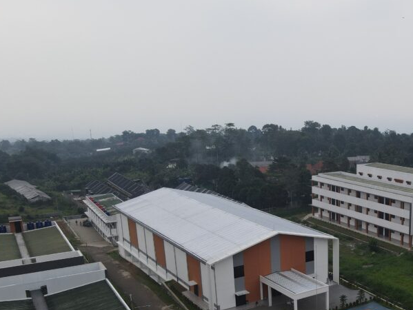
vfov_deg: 34.3
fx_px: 489
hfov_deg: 43.1
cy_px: 241
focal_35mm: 41
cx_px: 345
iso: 100
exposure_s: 1/320
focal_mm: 4.5
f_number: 2.8
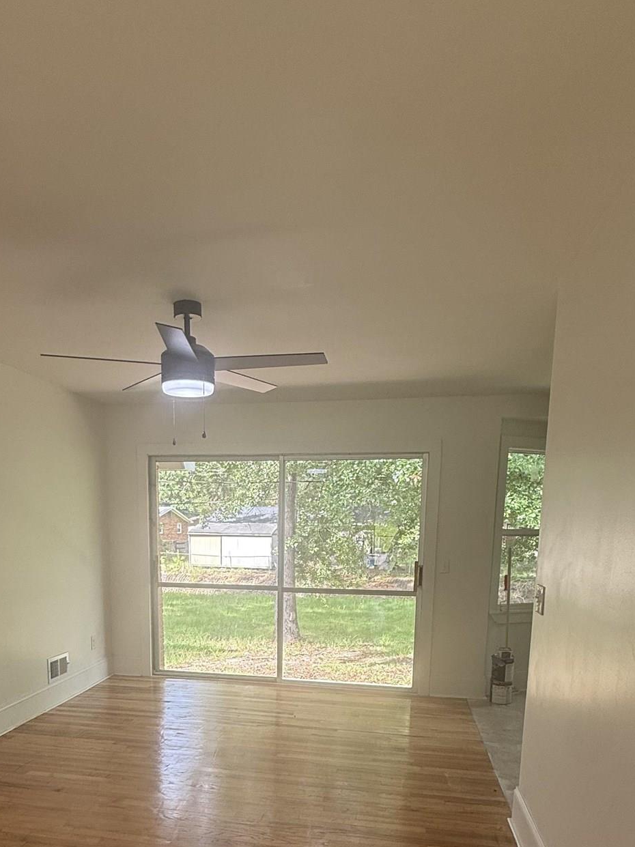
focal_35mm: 26
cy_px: 632
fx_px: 636
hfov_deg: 52.7
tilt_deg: -8.3
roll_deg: -1.0
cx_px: 254
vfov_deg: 63.5
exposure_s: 1/127
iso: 64
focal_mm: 2.22
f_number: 2.2
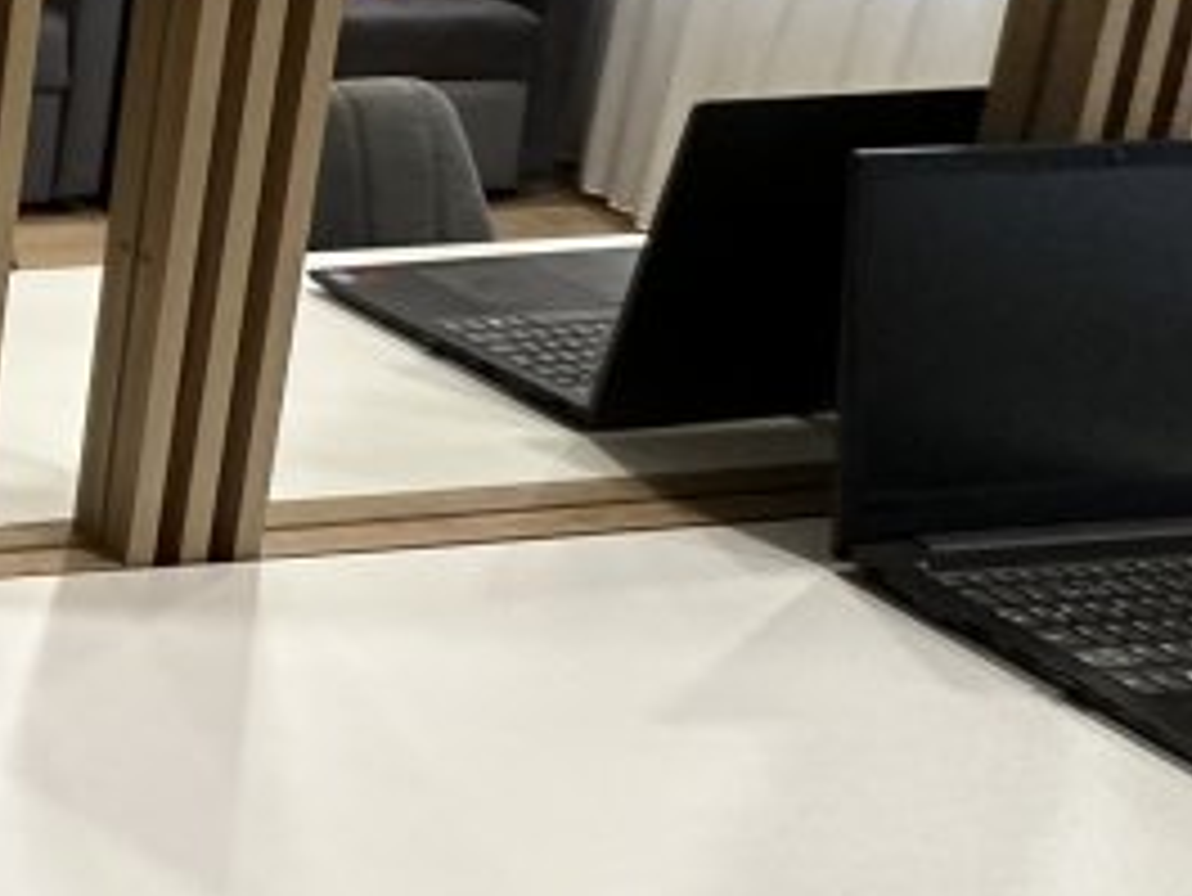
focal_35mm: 54
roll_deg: -1.4
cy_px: -140
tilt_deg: -11.1
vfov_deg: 24.8
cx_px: -814
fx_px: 1860
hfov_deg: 23.5
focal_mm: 2.22
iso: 320
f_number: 2.2
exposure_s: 1/50
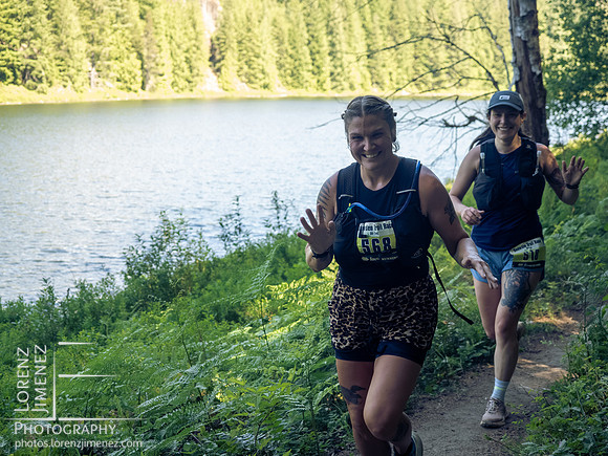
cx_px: 304
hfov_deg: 33.2
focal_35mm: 58
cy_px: 228
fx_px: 1019
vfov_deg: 25.2
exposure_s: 1/1000
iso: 1600
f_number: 2.8
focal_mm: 29
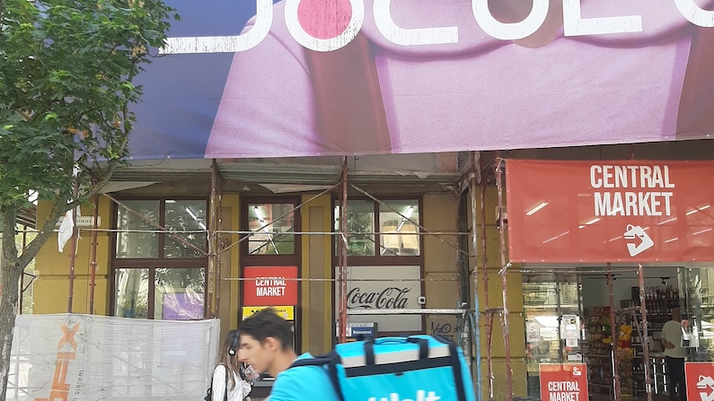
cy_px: 245
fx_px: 719
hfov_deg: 52.8
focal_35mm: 38
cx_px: 358
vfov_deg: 31.1
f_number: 1.7
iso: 40
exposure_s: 1/325
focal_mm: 3.93
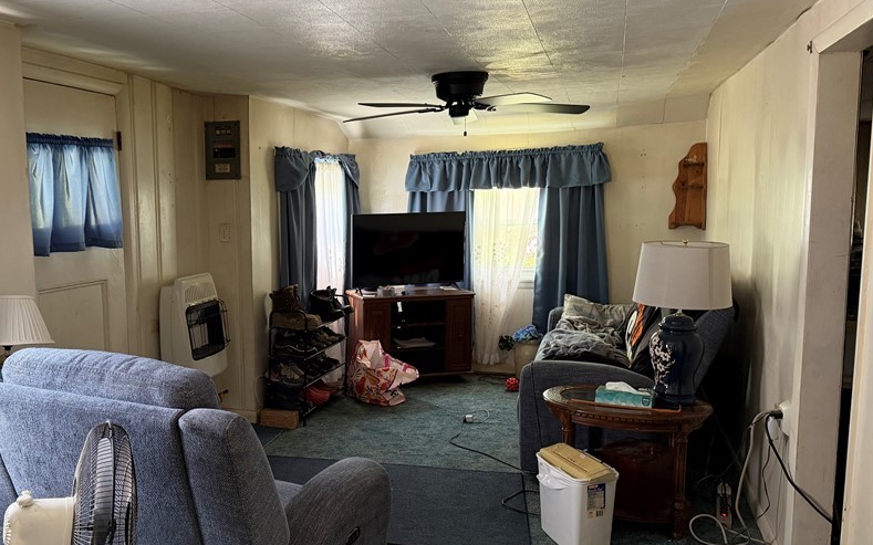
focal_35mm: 33
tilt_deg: -7.8
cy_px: 306
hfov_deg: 57.2
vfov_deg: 38.3
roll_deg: +1.7
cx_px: 311
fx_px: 785
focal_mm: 6.76
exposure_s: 1/60
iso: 400
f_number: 1.78
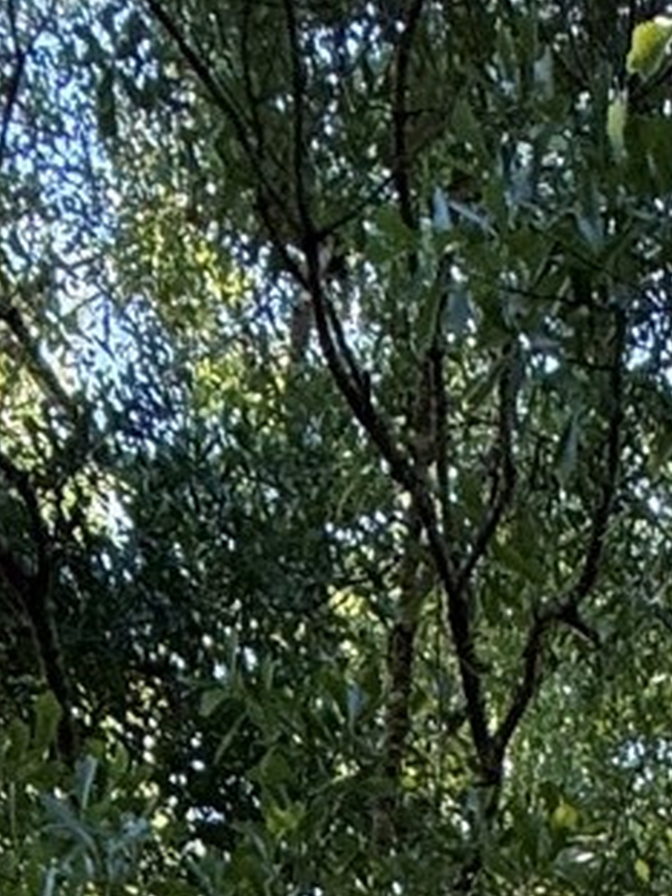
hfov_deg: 15.6
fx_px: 2381
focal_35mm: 92
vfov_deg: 12.8
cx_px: 747
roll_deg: -0.3
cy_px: 2421
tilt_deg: +11.8
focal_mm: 2.22
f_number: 2.2
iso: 64
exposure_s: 1/156
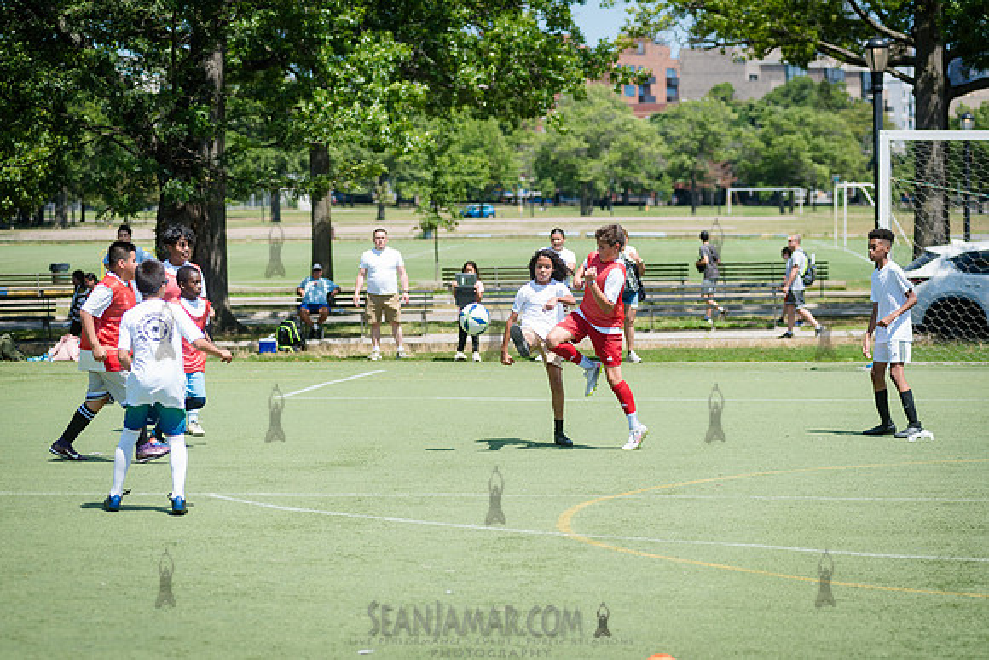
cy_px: 364
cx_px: 537
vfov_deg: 11.8
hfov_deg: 17.6
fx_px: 3188
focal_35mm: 116
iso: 200
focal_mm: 105
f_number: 4
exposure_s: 1/1250
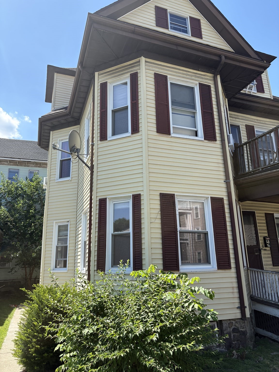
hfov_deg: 53.1
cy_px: 186
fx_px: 279
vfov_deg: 67.3
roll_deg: +0.7
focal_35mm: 26
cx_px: 140
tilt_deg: +16.5
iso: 64
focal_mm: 5.96
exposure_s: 1/1848
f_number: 1.6
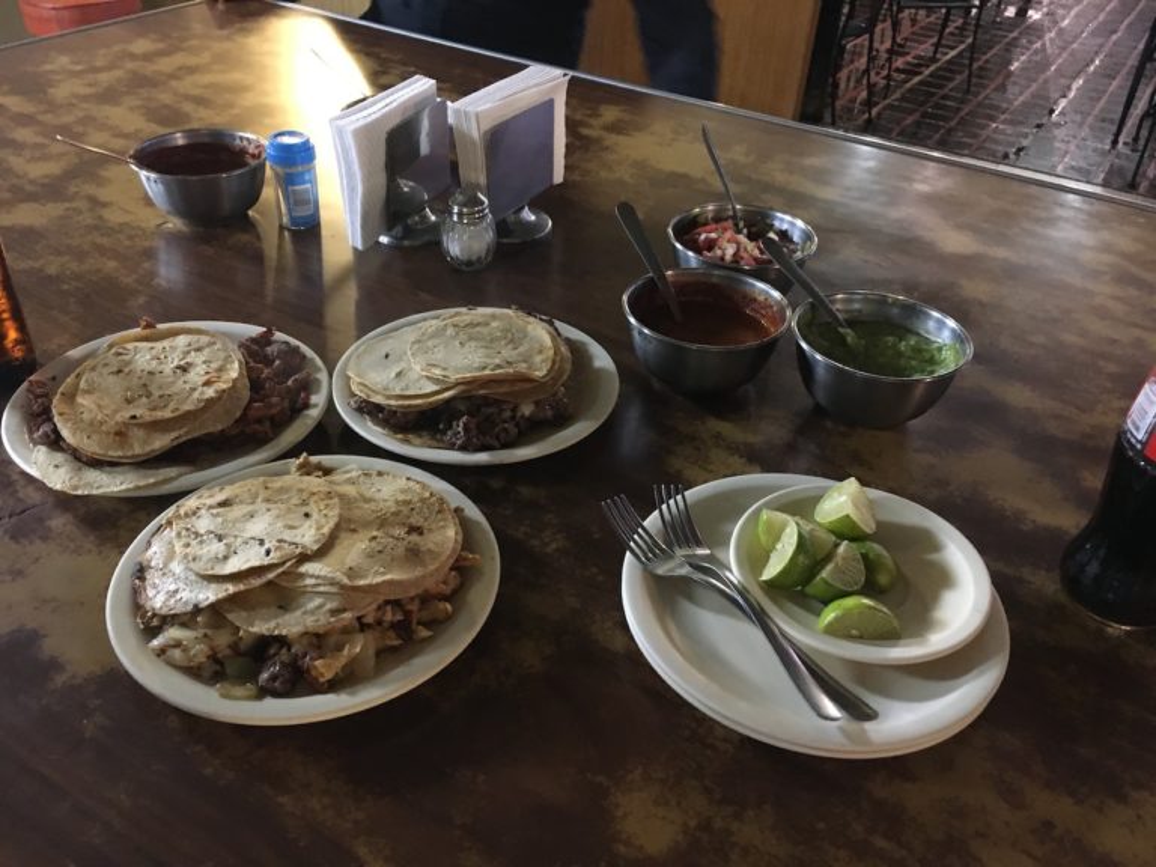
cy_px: 434
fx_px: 968
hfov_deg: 61.7
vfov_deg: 48.2
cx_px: 578
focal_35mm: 29
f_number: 2.2
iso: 400
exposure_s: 1/15
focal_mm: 4.15
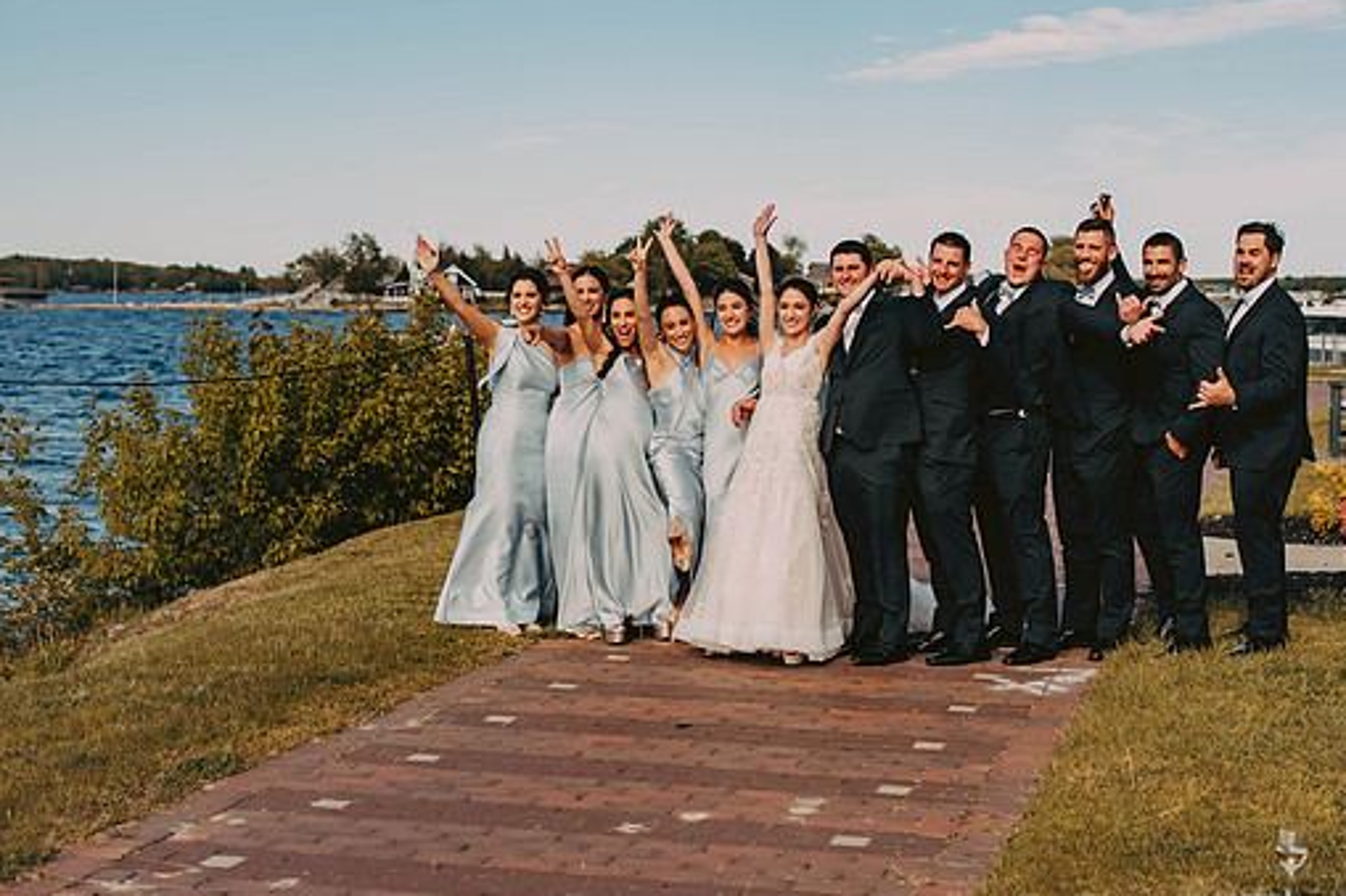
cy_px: 392
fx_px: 2130
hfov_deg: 35.0
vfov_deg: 23.7
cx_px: 762
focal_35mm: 57
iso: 200
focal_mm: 50
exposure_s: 1/3200
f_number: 4
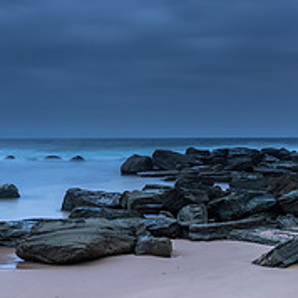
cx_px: 27
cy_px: 111
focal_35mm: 67
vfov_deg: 25.6
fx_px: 653
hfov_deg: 24.9
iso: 250
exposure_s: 8
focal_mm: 24
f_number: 4
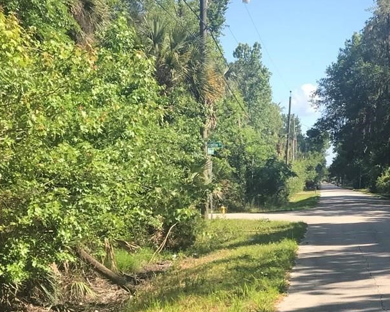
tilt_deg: -6.0
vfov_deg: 20.9
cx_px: 393
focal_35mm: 72
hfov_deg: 25.1
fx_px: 831
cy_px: 271
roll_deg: +1.0
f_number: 1.8
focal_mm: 3.99
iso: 20
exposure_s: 1/791
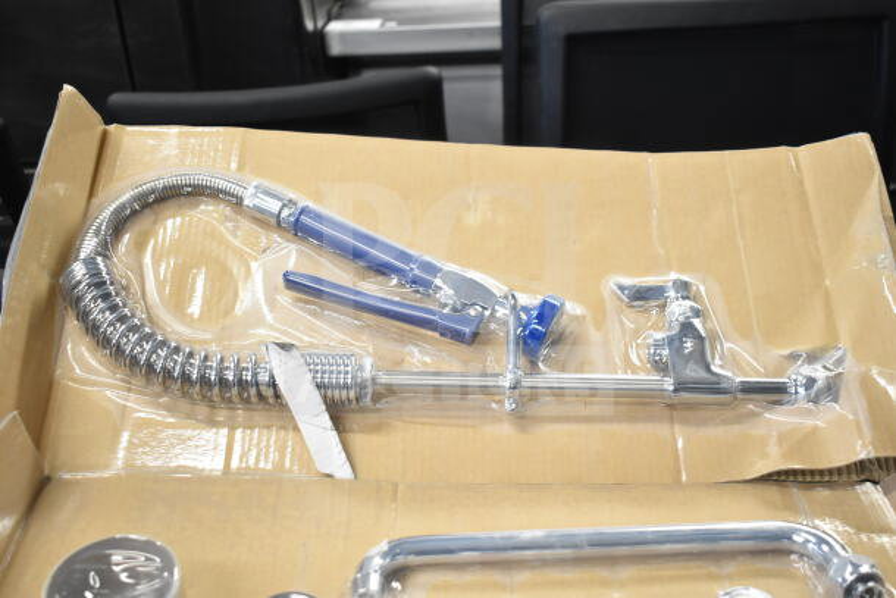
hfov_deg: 43.6
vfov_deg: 29.9
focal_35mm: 45
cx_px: 448
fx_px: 1120
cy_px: 299
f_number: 4.2
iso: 1600
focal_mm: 30
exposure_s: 1/60
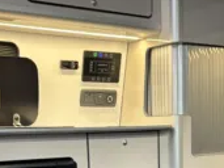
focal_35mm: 76
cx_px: 139
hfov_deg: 25.6
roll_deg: +0.4
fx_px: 491
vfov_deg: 18.1
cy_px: 216
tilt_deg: -10.3
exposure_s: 1/50
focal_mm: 5.96
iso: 250
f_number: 1.6
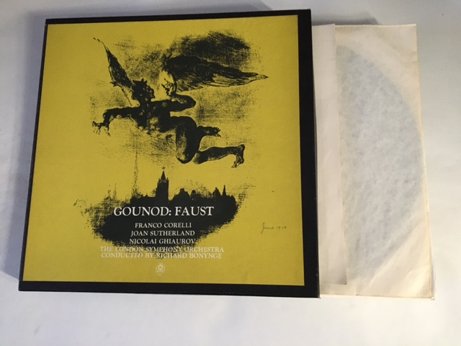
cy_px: 173
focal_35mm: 29
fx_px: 386
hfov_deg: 61.7
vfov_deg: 48.2
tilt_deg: -80.5
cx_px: 230
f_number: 2.2
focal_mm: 4.15
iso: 200
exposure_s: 1/25
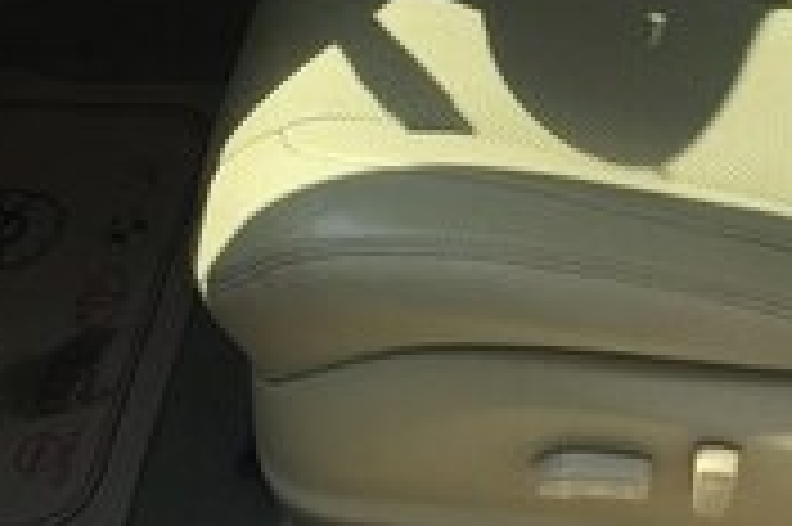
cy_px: -247
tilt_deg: -31.6
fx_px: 1868
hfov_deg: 23.7
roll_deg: +3.1
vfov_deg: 15.0
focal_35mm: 85
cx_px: 590
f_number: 2.2
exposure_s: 1/905
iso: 25
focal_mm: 4.15
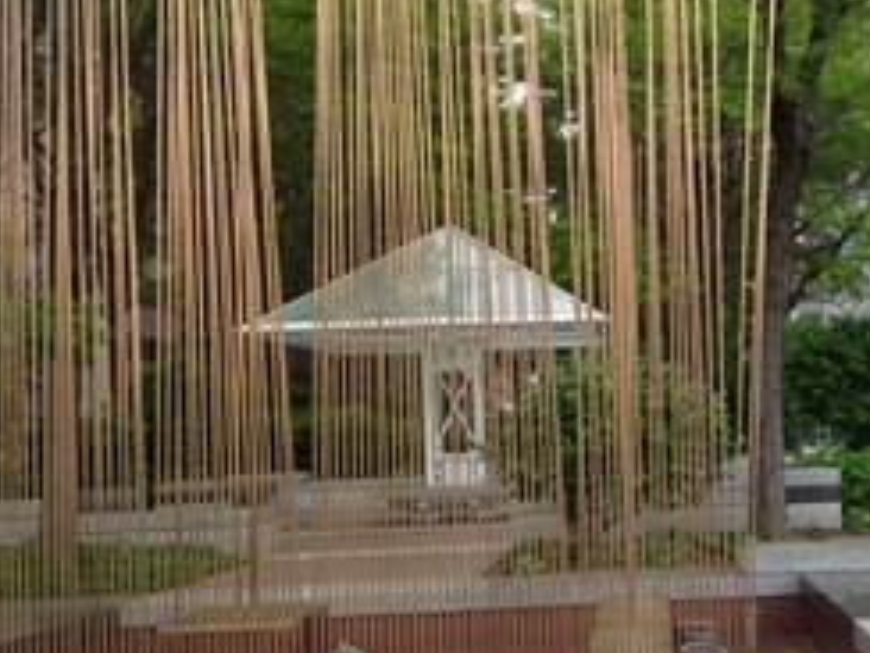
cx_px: 699
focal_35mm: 54
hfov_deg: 34.4
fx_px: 1357
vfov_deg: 27.0
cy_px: 382
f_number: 2.4
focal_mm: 4.12
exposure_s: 1/233
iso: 50
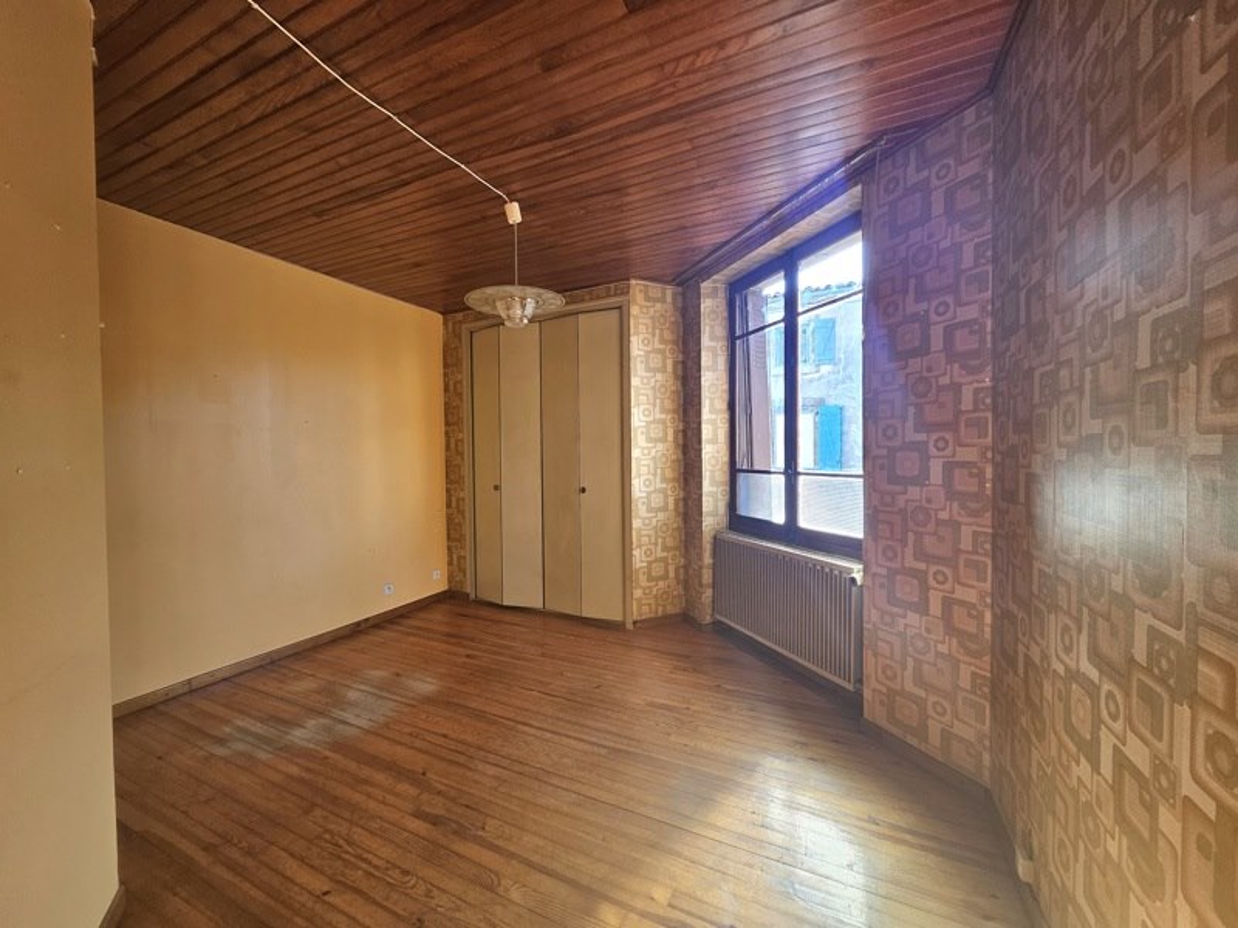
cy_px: 464
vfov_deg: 89.9
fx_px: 465
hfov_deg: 106.2
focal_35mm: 13
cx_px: 619
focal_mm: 1.7
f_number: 2.2
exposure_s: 1/51
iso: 32
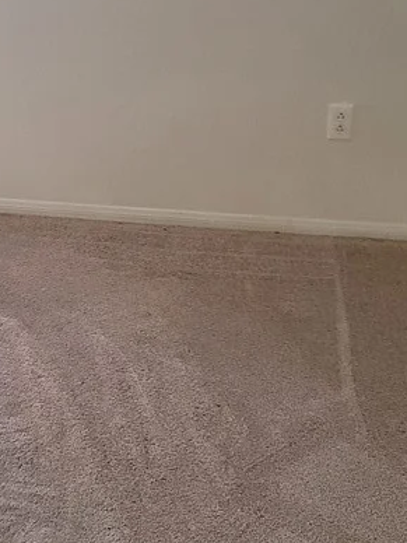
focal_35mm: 66
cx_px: 80
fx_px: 1035
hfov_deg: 22.0
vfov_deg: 29.0
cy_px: 147
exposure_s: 1/120
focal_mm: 7
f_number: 1.8
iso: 200
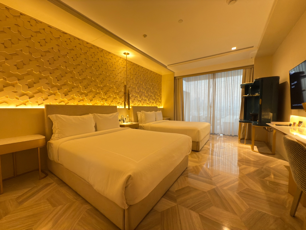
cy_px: 115
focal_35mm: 14
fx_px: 124
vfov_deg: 85.7
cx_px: 153
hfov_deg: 102.1
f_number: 2.2
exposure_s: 1/25
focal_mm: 2.22
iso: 200
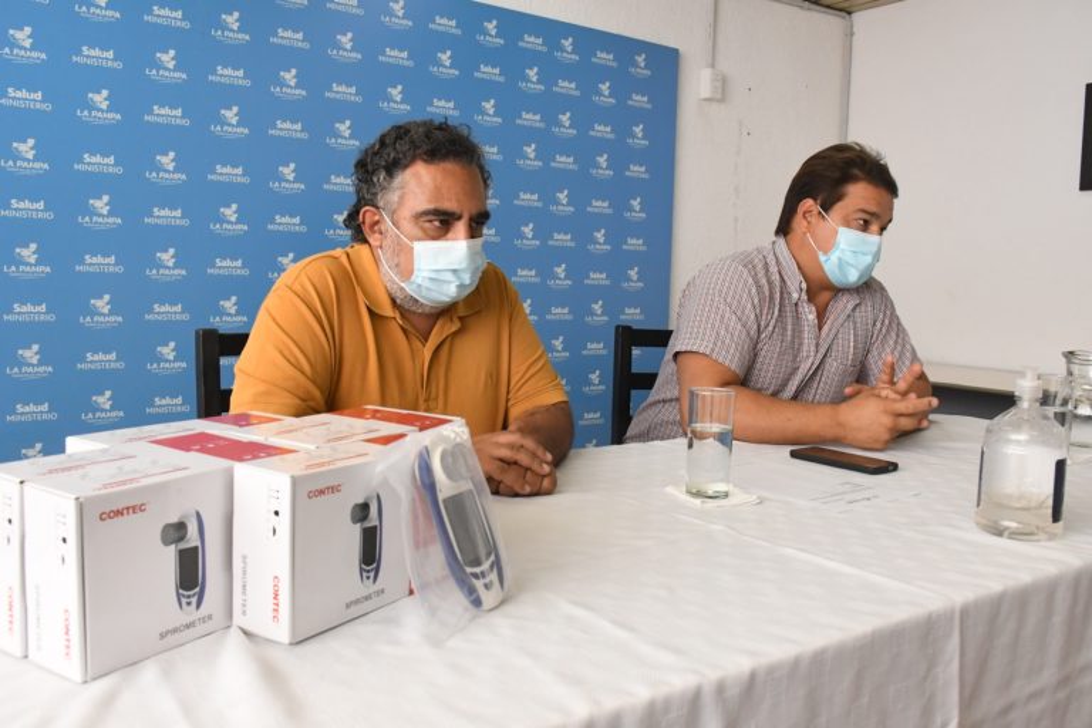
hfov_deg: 61.9
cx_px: 546
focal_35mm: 30
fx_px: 910
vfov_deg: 43.6
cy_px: 364
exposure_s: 1/200
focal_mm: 20
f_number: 8
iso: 3200
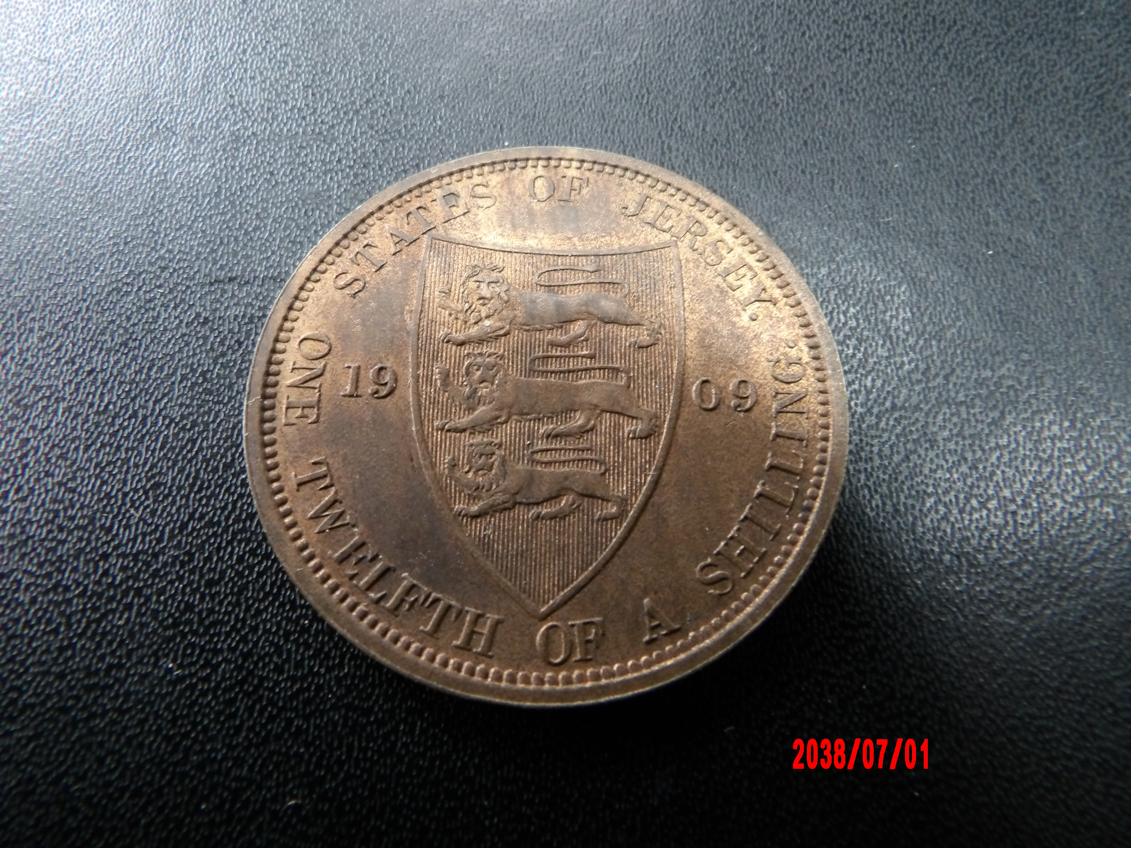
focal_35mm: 23
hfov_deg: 73.9
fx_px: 751
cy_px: 424
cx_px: 566
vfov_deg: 58.9
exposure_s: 1/15
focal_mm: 4.2
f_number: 4.1
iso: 335
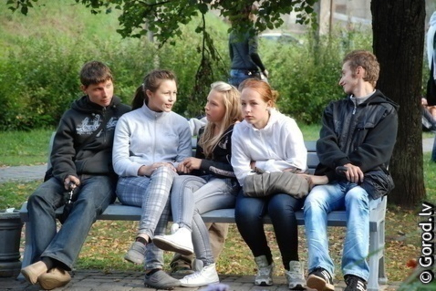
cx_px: 218
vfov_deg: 9.2
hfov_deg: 13.7
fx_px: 1817
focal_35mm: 150
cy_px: 146
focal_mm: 100
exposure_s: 1/180
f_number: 5.6
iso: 800
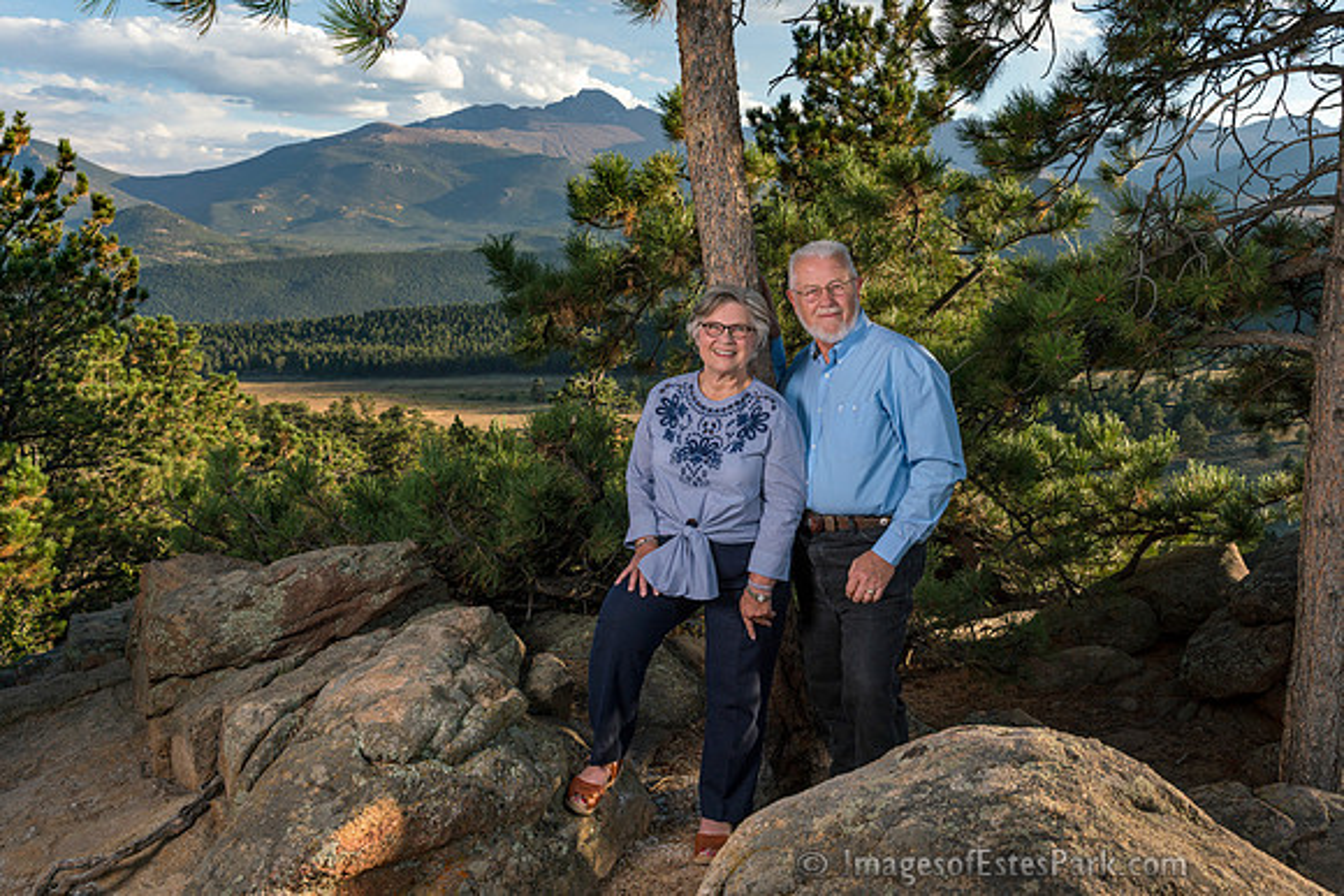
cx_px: 672
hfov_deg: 61.9
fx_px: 1120
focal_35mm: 30
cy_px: 448
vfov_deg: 43.6
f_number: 7.1
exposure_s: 1/250
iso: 100
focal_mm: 30
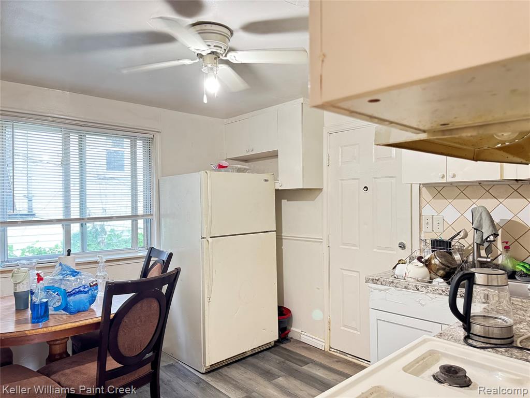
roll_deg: +0.6
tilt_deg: +0.3
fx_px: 367
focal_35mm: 24
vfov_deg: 56.8
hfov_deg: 71.6
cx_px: 265
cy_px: 199
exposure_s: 1/60
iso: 800
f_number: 1.78
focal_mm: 6.76
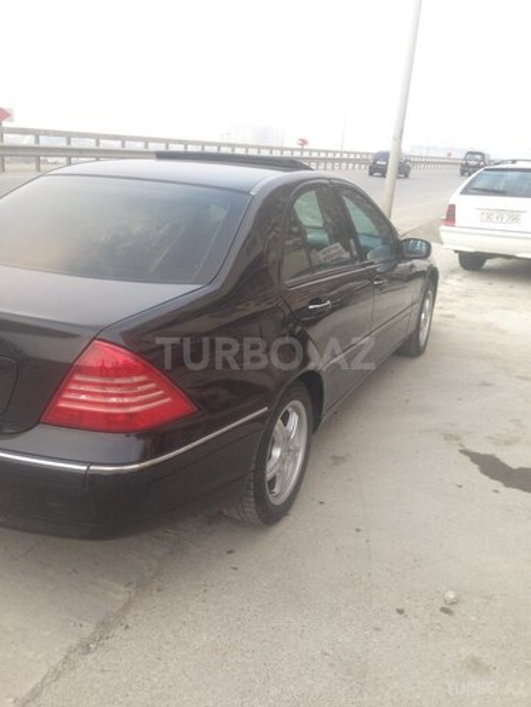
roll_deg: -4.9
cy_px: 354
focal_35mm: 33
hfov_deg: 42.9
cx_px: 266
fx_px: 675
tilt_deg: -18.1
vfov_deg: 55.4
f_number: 2.4
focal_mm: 4.12
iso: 50
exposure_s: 1/40
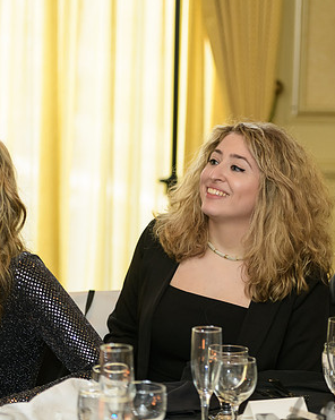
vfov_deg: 13.4
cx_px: 209
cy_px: 207
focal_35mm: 144
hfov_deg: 10.7
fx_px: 1788
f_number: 3.2
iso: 1600
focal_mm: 98
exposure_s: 1/125
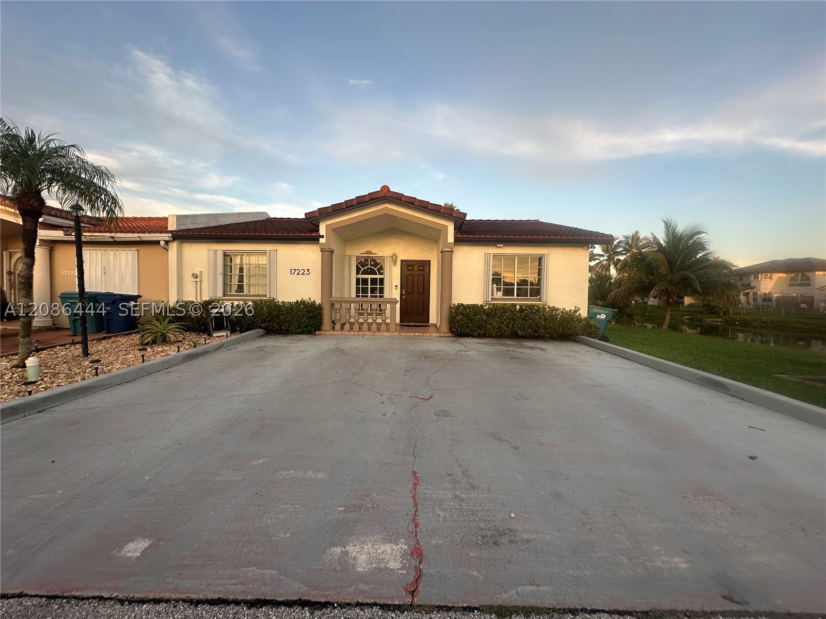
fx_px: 334
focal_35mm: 14
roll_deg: +0.0
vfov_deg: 85.7
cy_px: 310
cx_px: 413
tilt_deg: -3.1
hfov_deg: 102.1
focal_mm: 2.22
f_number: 2.2
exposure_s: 1/139
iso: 40
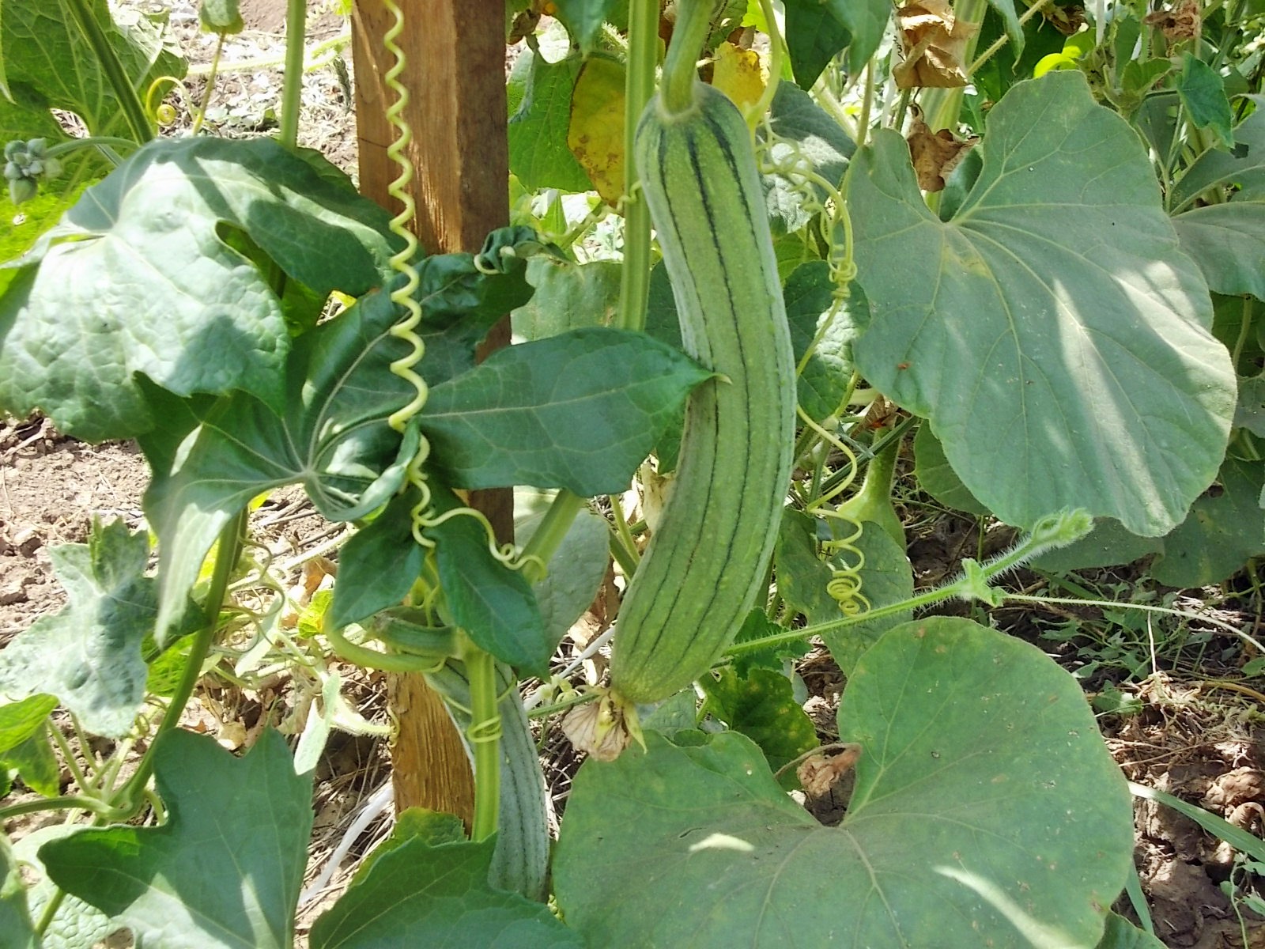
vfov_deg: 24.4
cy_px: 474
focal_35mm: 60
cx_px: 632
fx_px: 2193
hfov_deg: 32.2
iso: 80
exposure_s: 1/125
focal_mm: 8.5
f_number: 4
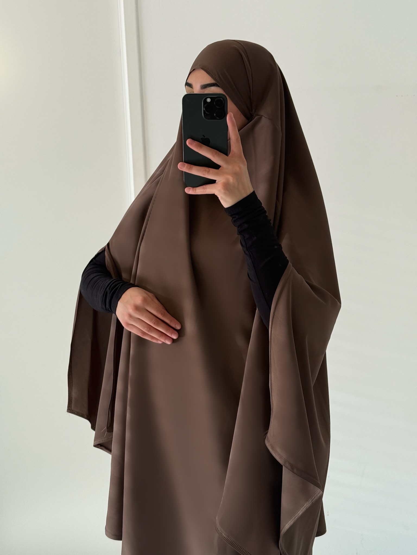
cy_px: 278
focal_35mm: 48
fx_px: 771
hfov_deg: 30.3
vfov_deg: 39.7
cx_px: 208
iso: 160
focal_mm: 6.76
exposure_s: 1/60
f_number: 1.78
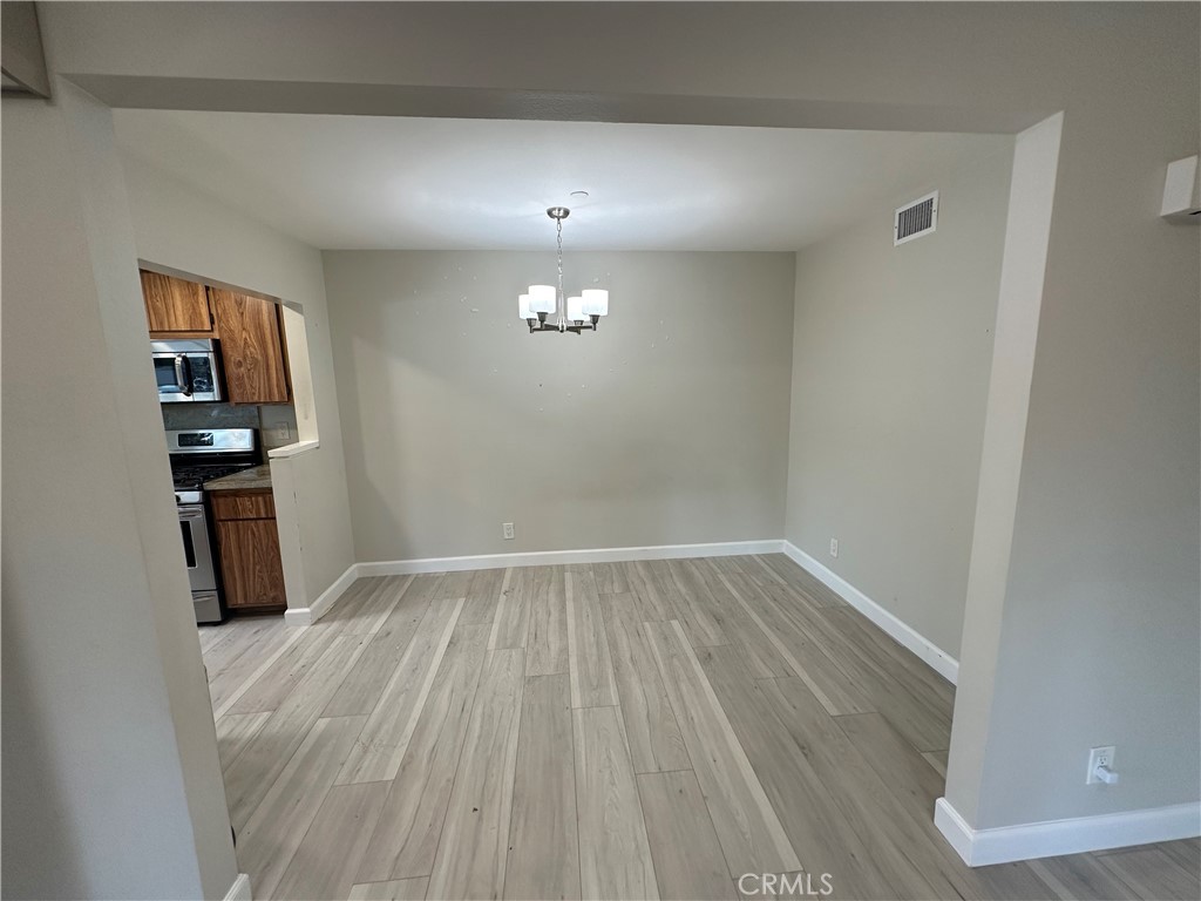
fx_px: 486
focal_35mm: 14
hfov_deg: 102.1
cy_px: 450
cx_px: 600
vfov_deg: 85.7
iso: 125
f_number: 2.2
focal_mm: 2.22
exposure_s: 1/120
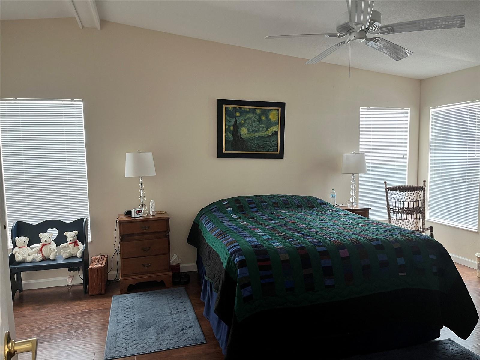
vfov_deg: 53.1
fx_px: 361
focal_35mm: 26
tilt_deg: -5.1
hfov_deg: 67.3
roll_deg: +1.9
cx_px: 240
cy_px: 180
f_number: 1.6
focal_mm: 5.1
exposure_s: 1/70
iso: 125
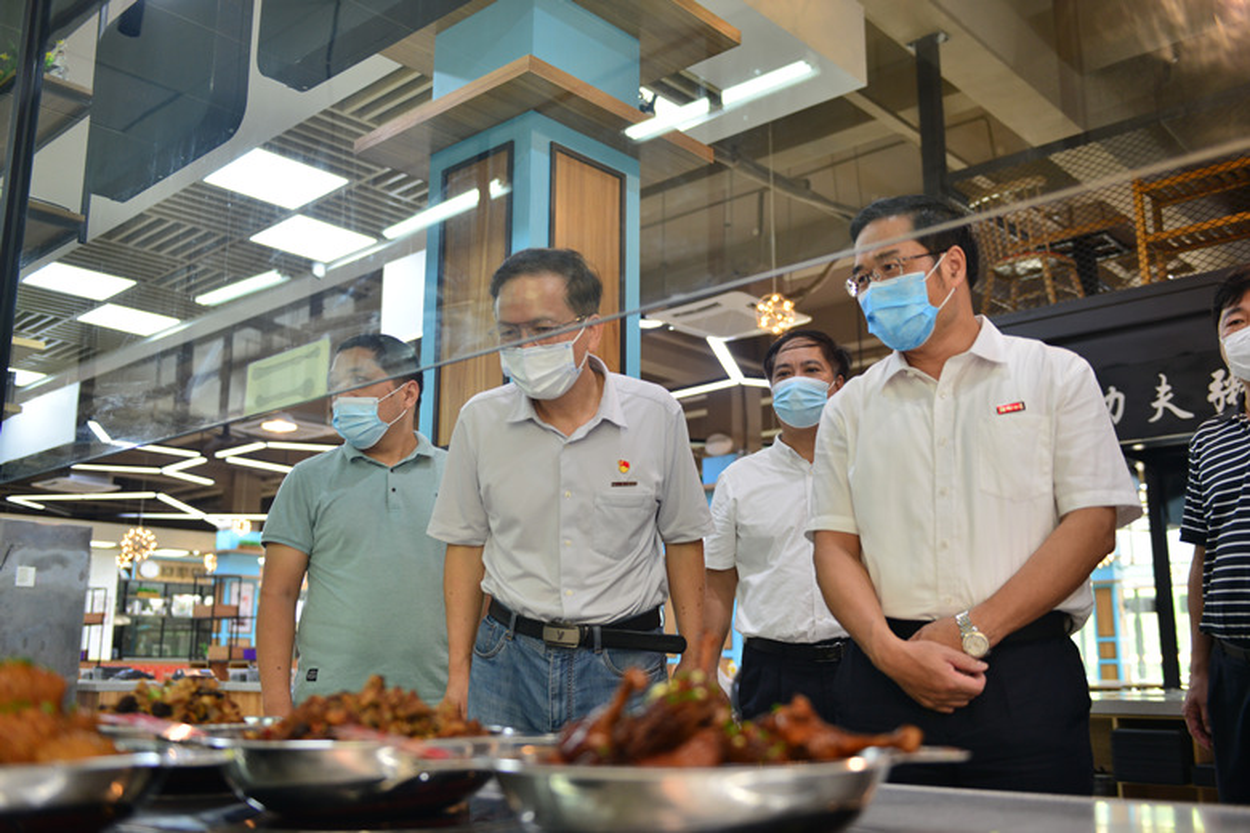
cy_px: 416
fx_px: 1180
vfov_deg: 38.9
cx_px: 625
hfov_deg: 55.8
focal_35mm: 34
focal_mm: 34
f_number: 2.8
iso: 400
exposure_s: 1/50
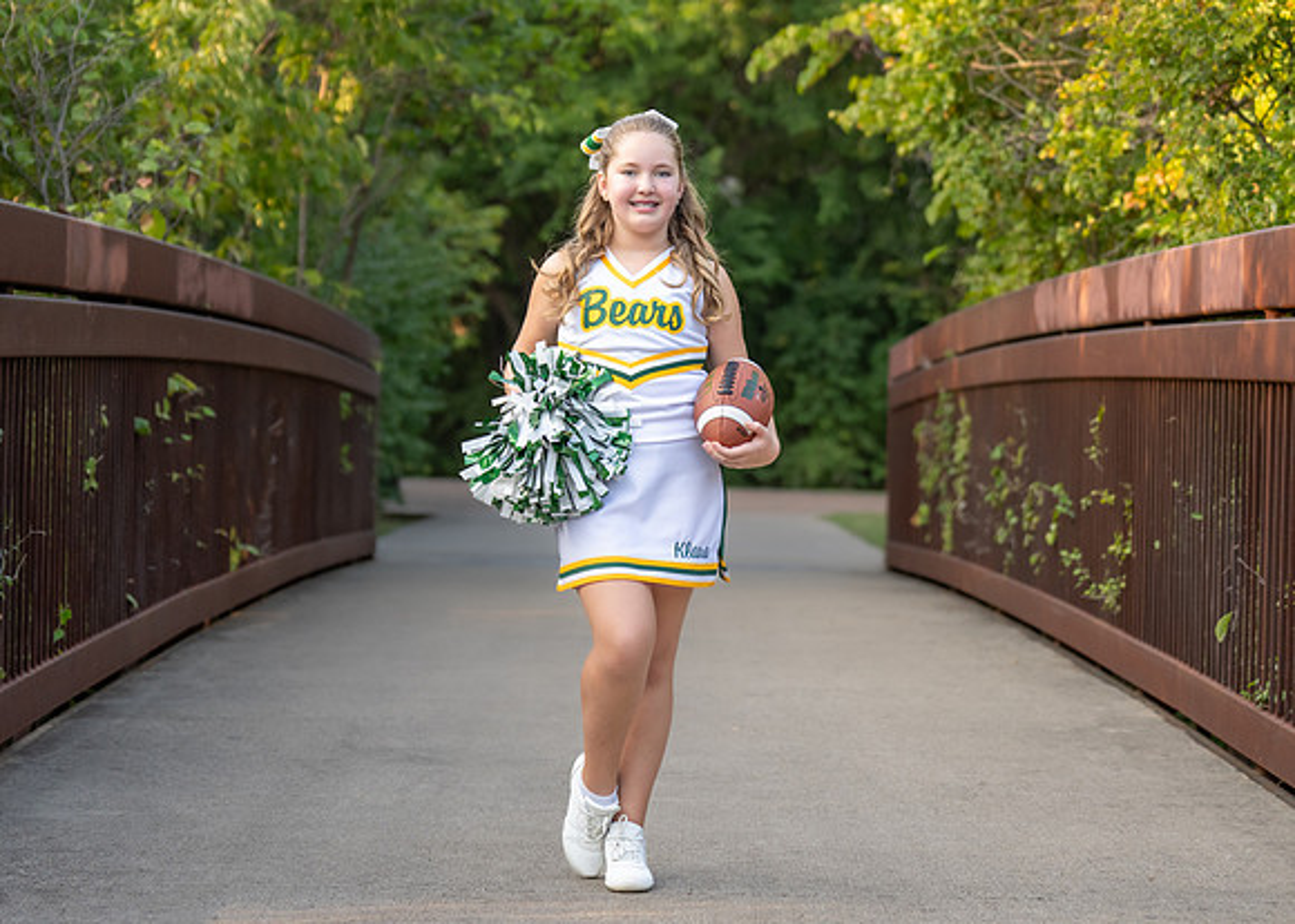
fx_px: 3521
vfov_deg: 15.0
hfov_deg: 20.8
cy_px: 400
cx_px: 666
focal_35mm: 96
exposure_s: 1/1000
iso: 640
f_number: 2.8
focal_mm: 70
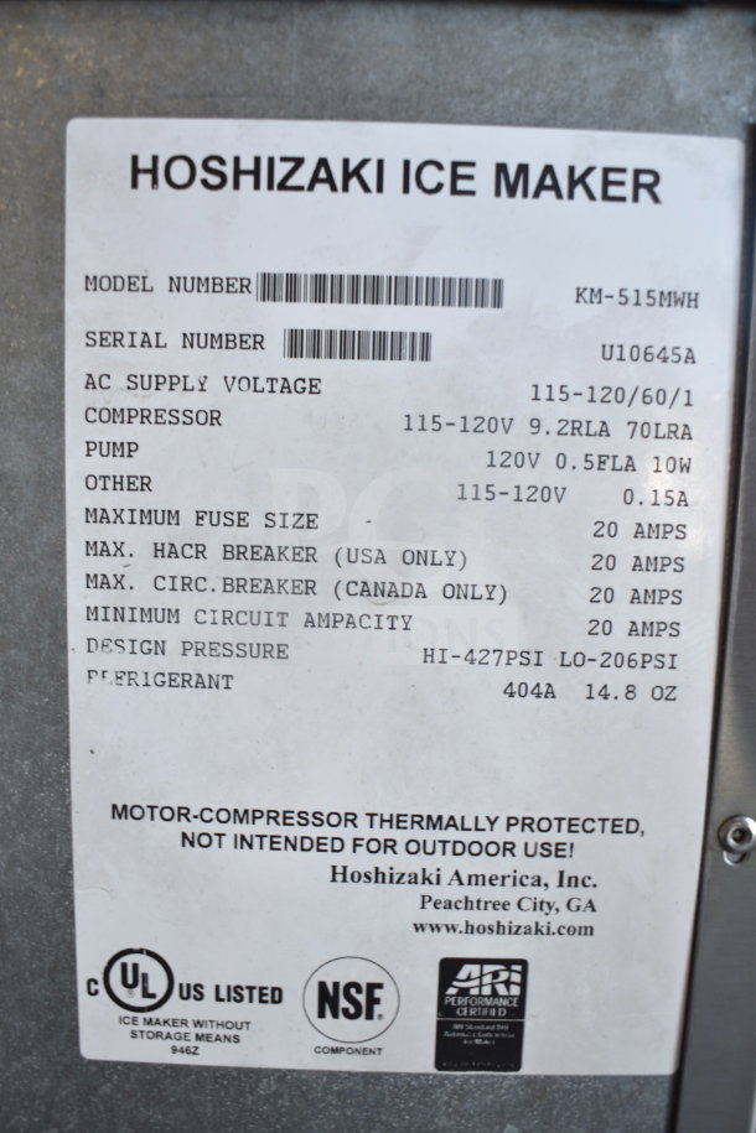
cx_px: 378
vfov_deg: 59.5
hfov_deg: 41.7
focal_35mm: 32
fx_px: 992
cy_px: 566
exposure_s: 1/50
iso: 200
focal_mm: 21
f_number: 3.8
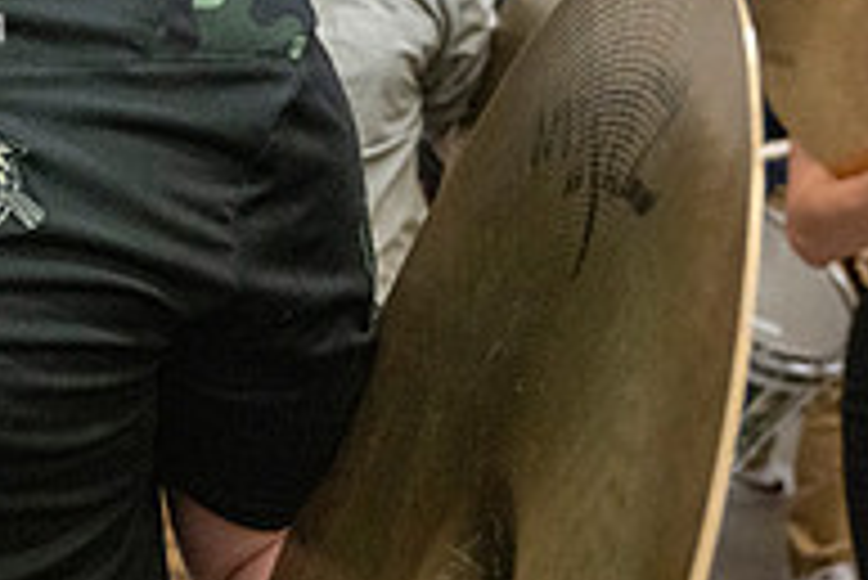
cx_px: -306
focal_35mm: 72
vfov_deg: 17.9
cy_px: -133
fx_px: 1737
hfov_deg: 24.1
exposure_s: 1/500
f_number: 4
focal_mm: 24
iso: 10000
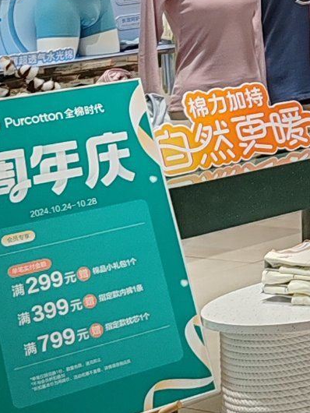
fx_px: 1658
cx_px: 784
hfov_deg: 9.4
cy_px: -267
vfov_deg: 13.1
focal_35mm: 139
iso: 64
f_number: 1.9
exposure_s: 1/100
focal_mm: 6.12
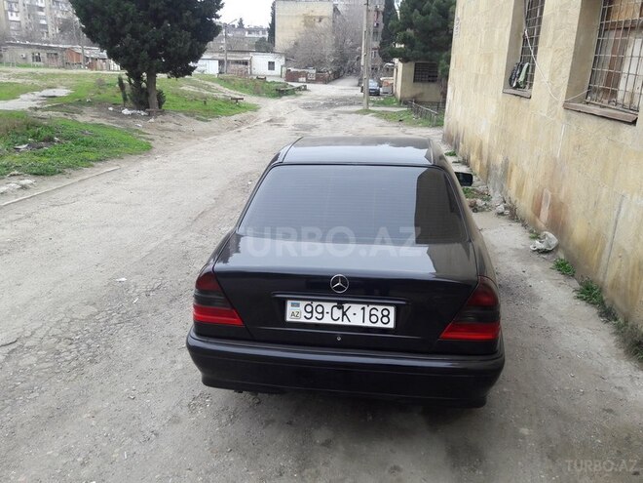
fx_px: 520
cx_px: 322
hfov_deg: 63.4
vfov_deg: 49.7
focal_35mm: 28
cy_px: 242
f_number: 1.9
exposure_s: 1/246
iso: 40
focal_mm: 3.7
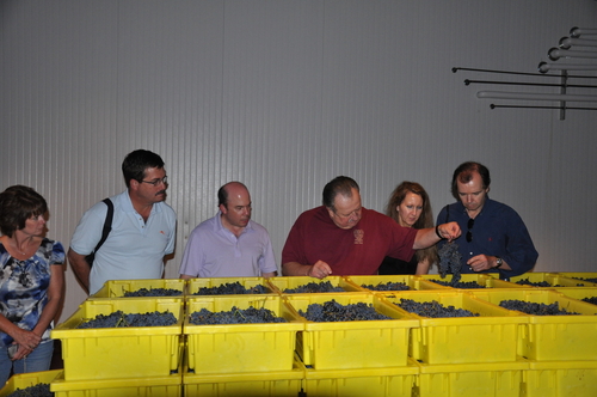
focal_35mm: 38
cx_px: 298
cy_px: 198
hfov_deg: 51.3
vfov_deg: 35.4
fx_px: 621
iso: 800
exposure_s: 1/60
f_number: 4
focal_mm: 25
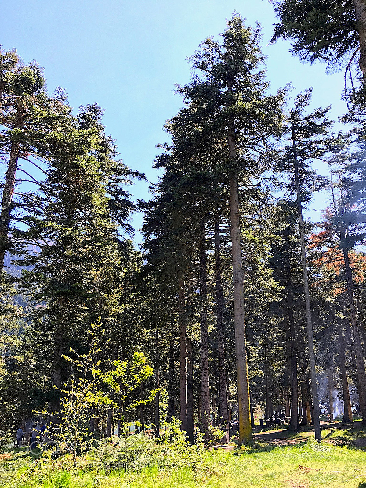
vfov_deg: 61.7
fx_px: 409
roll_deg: +0.8
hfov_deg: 48.2
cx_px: 183
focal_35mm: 29
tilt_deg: +16.4
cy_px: 244
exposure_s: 1/148
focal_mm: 4.15
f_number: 2.2
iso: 25
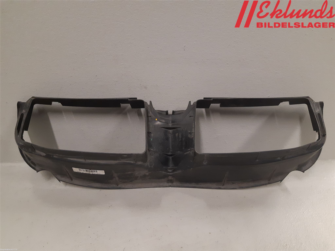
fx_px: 252
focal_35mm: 26
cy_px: 126
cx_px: 168
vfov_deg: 53.1
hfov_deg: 67.3
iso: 200
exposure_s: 1/50
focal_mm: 3.93
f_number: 1.7
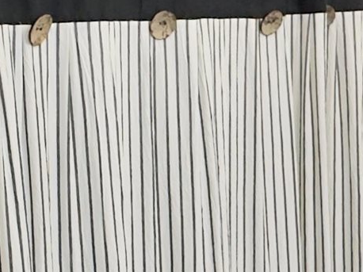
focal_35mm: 94
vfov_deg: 15.7
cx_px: 138
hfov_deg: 20.8
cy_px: 161
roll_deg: +1.6
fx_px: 985
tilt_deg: -9.6
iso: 400
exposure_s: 1/60
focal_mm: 2.22
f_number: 2.2
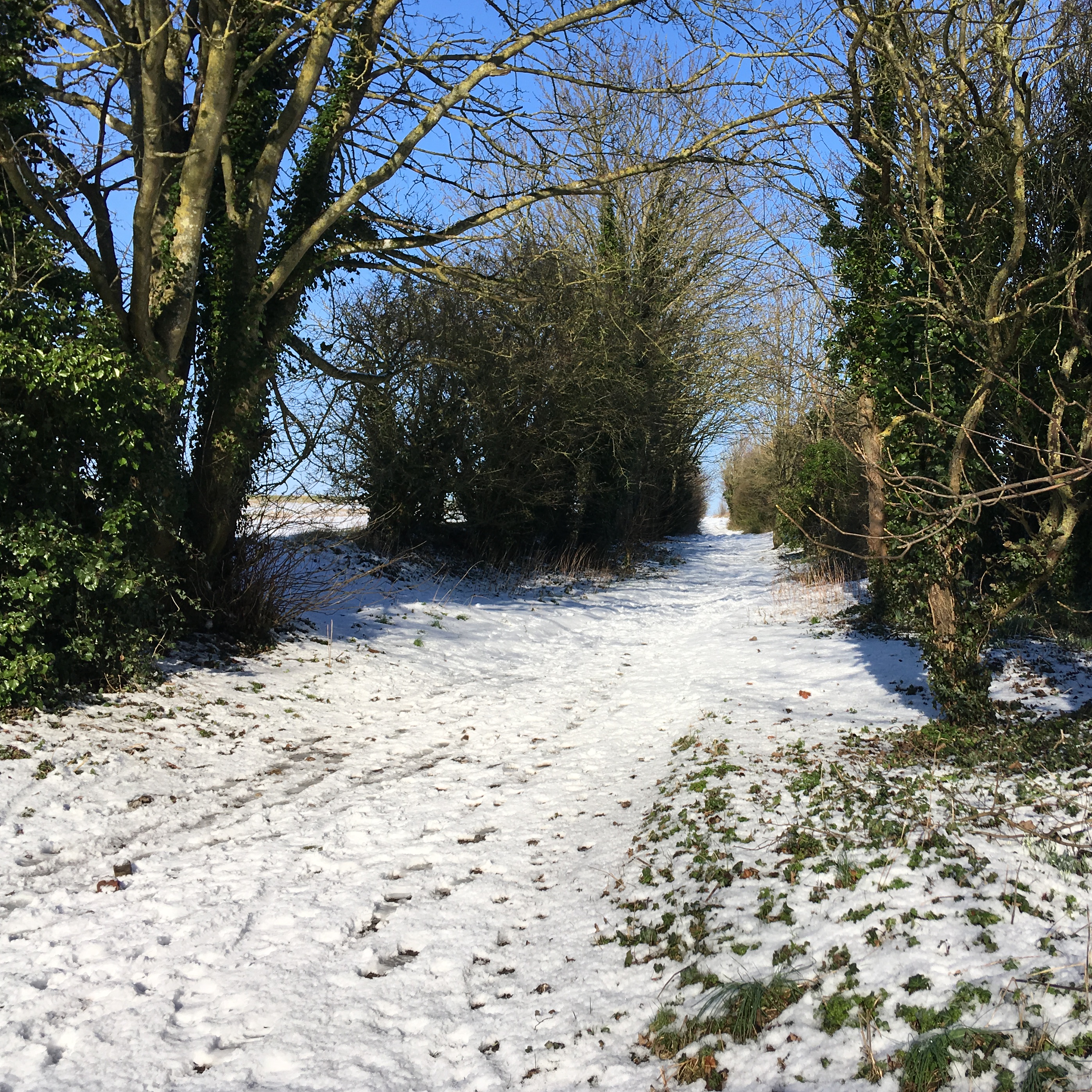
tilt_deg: +1.7
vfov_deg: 44.9
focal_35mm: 37
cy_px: 513
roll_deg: -1.8
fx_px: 1321
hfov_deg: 44.5
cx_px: 688
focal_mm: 4.15
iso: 25
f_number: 2.2
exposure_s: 1/1923
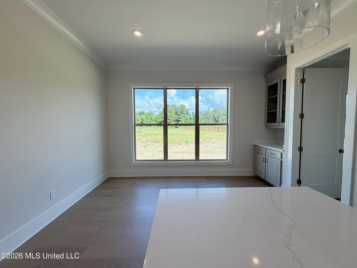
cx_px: 178
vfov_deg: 85.7
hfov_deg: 102.1
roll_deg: +0.6
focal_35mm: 14
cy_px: 134
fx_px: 144
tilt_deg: -3.1
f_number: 2.2
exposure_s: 1/184
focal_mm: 2.22
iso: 50
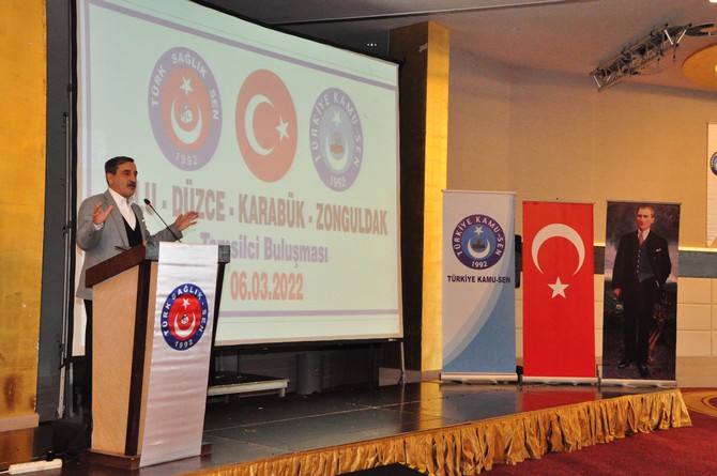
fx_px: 925
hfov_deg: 42.4
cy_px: 238
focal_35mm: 46
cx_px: 358
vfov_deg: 28.9
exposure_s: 1/60
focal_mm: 31
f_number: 8
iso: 3200
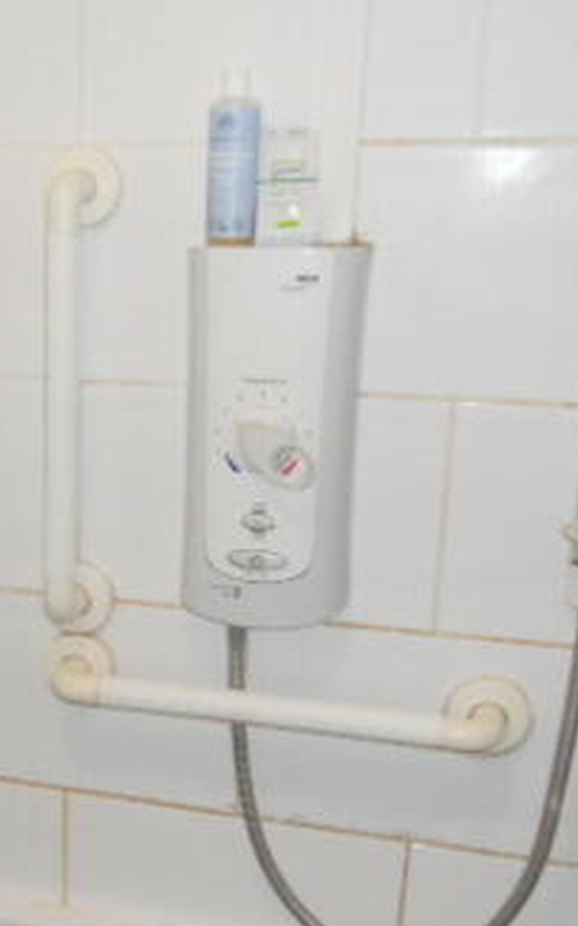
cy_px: 568
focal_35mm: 51
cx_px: 16
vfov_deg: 39.4
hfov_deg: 24.3
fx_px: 1287
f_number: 3.2
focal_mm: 4.9
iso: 200
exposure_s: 1/25
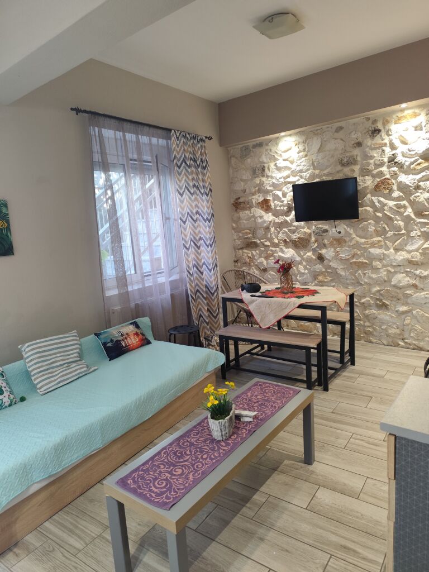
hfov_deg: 58.9
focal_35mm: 23
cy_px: 286
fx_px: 380
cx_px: 214
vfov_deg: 73.9
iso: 1000
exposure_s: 1/50
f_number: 1.65
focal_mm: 6.19
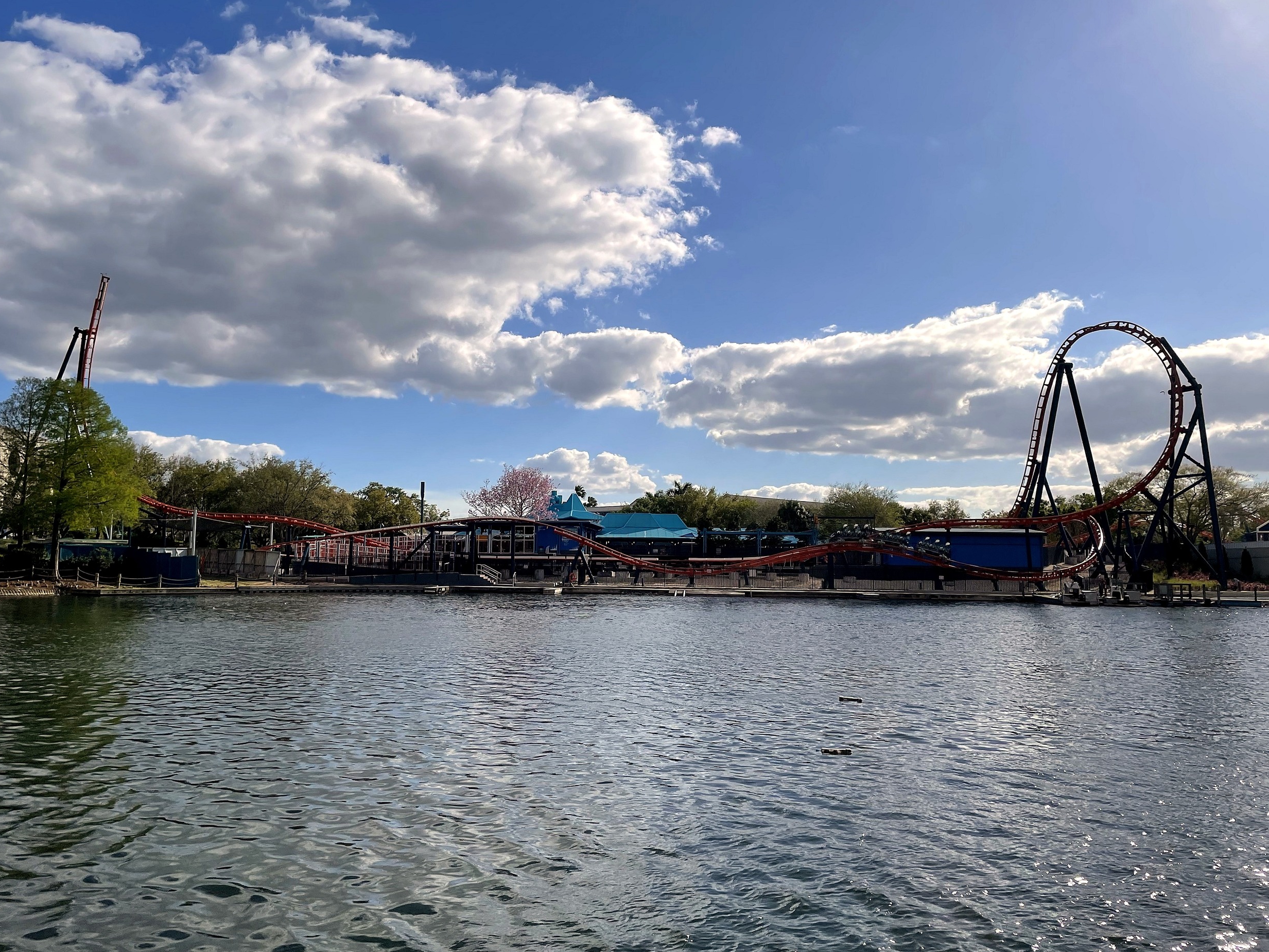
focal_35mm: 27
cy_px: 469
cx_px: 612
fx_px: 990
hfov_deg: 65.3
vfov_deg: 51.4
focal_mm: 4.2
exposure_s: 1/8403
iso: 32
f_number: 1.6
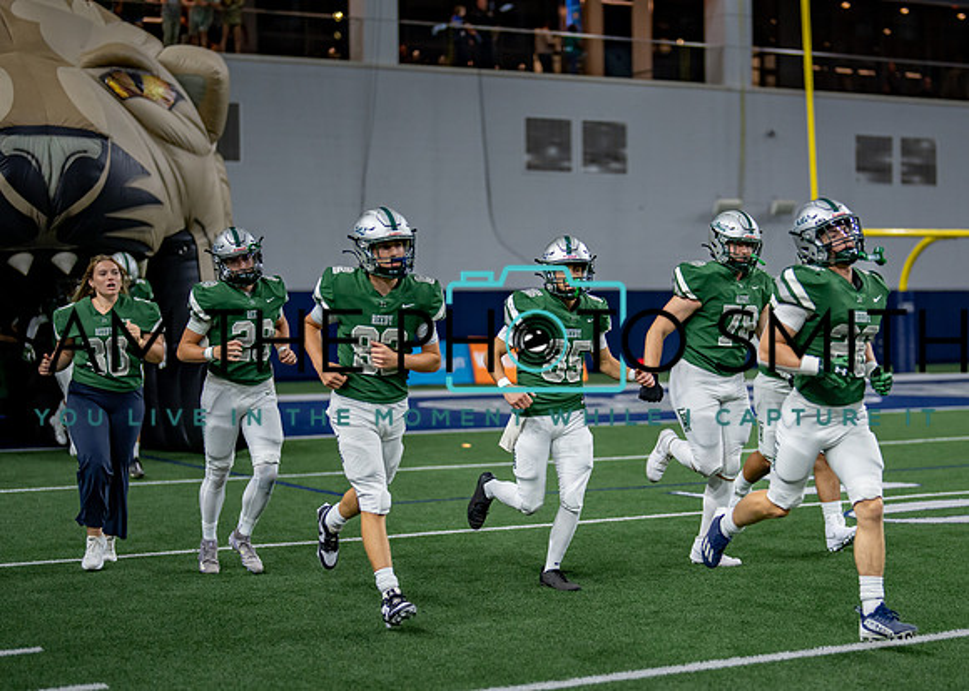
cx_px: 598
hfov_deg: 28.1
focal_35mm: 70
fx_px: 1930
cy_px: 376
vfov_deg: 20.3
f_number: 1.2
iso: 640
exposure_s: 1/2000
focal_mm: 50
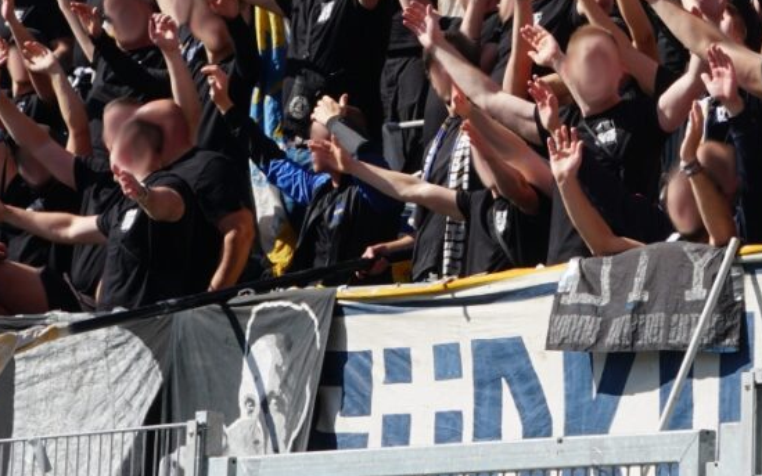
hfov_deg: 8.5
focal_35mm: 244
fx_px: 5078
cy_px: -176
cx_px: 802
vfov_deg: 5.3
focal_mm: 55
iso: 100
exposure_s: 1/125
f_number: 13
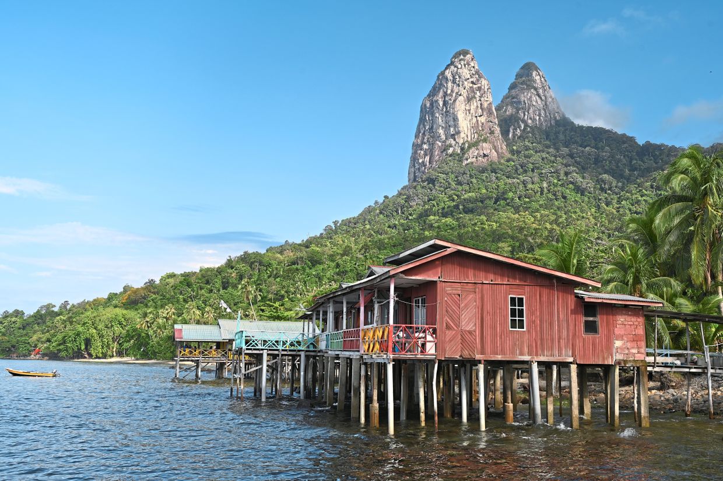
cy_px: 240
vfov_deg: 37.8
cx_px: 362
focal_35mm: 35
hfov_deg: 54.5
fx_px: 702
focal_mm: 35
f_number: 8
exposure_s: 1/250
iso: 125
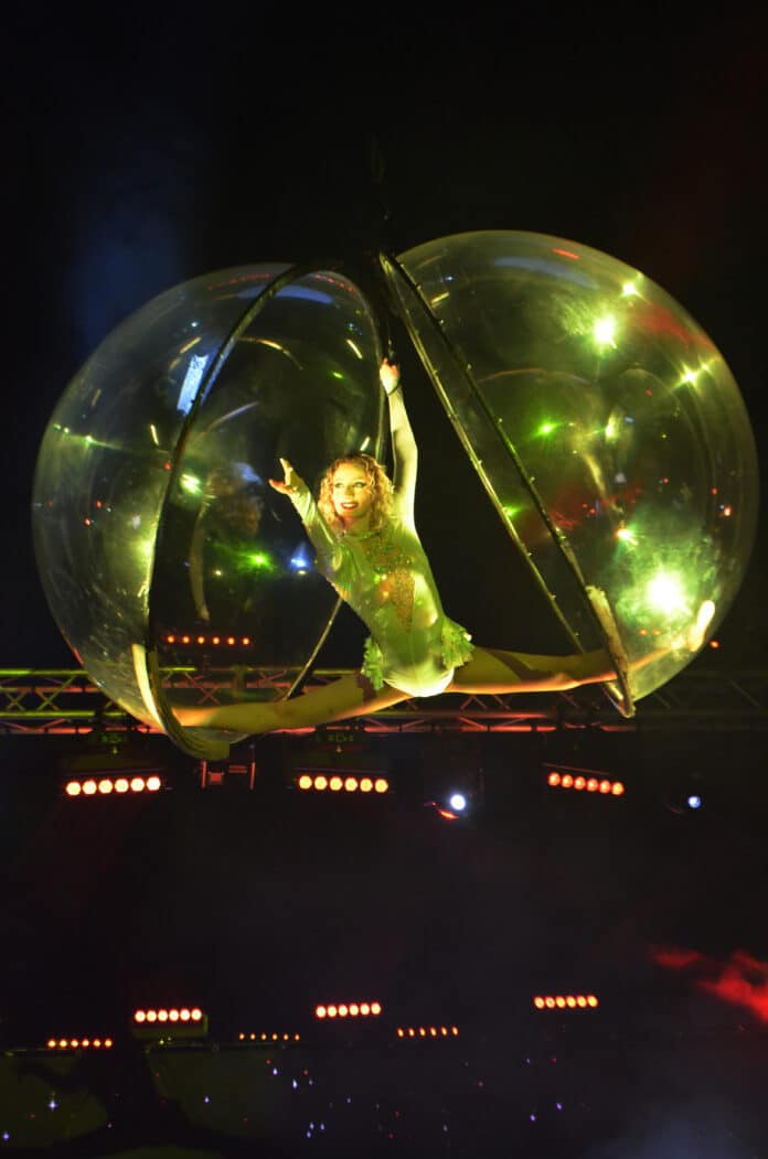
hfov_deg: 20.1
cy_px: 580
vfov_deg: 29.9
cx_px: 384
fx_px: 2170
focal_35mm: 68
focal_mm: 45
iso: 4000
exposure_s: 1/320
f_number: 5.3
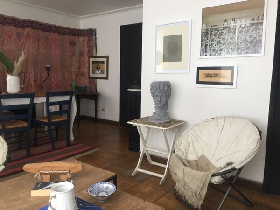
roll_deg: -2.0
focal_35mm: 29
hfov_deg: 61.7
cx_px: 140
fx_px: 235
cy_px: 105
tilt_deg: -6.3
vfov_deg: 48.2
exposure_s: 1/33
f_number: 2.2
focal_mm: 4.15
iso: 100
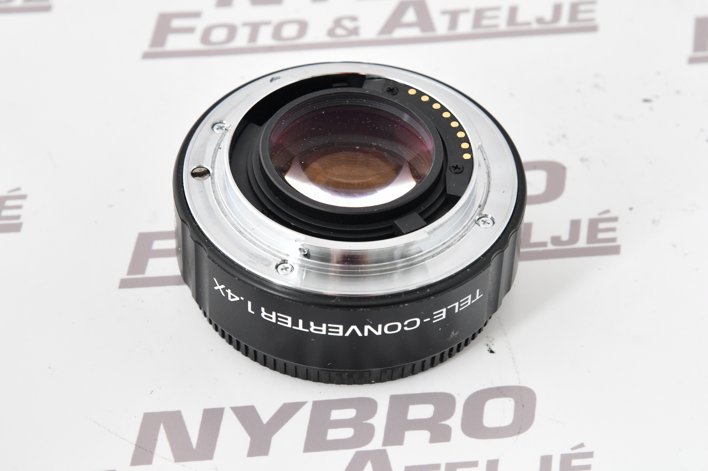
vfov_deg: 11.4
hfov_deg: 17.1
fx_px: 2358
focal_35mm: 120
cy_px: 236
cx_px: 354
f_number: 13
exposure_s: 1/160
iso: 1600
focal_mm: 120
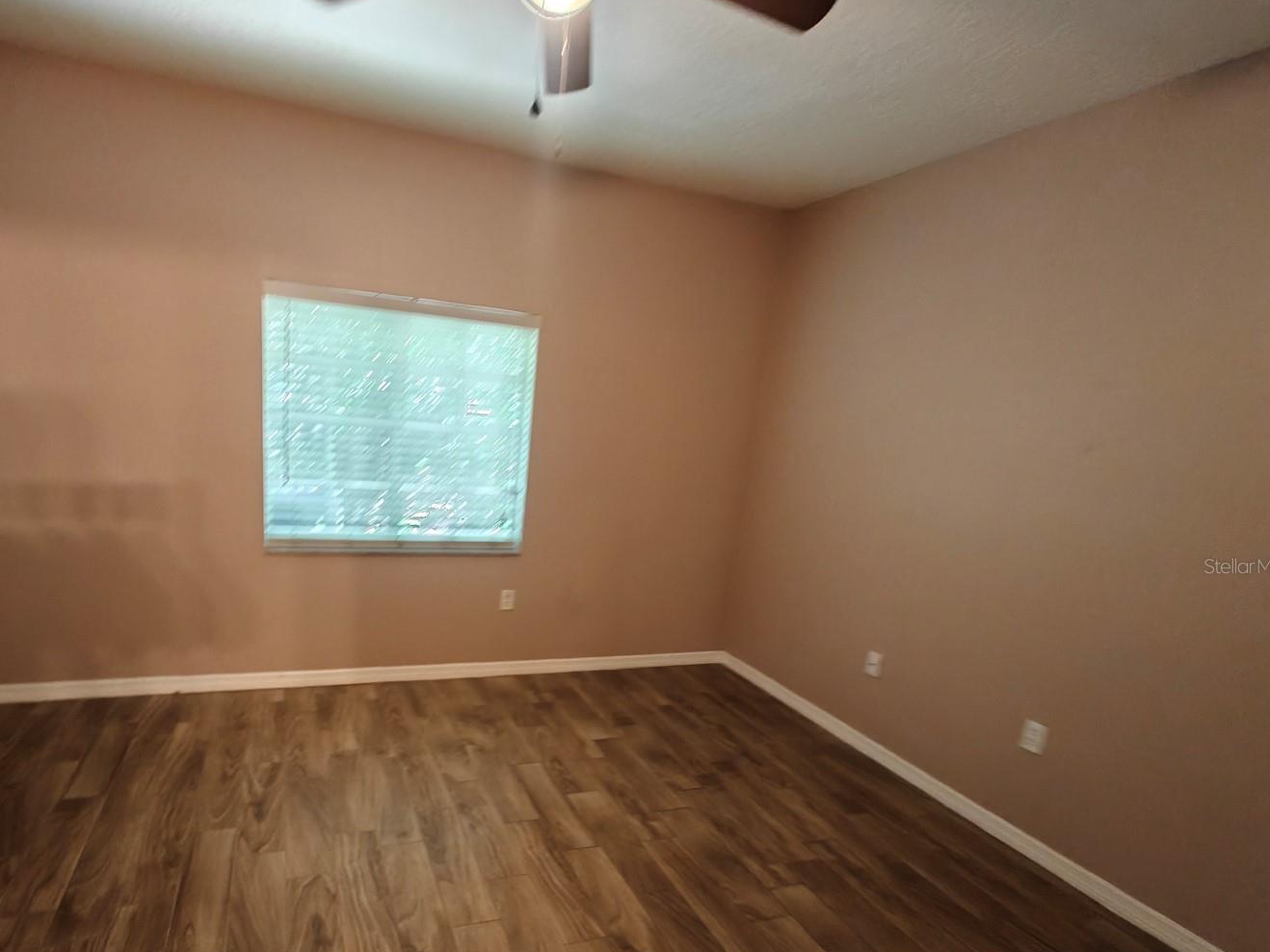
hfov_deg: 90.2
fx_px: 624
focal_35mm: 17
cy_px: 566
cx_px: 524
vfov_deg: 74.0
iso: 1250
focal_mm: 2.62
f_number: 2.2
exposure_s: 1/20
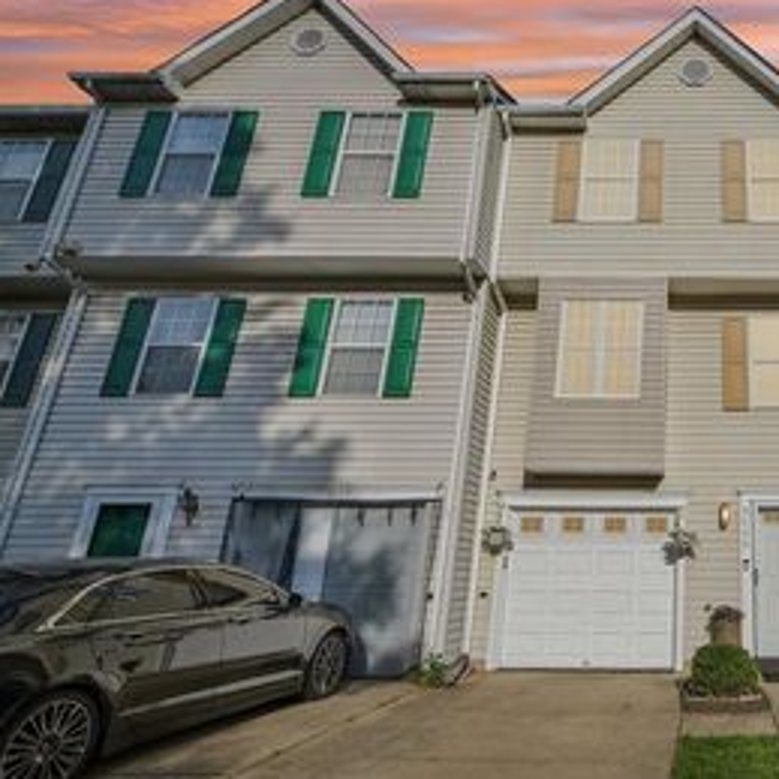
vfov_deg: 67.2
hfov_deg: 58.1
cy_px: 377
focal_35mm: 23
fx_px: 586
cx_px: 695
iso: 100
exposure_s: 1/500
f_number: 8
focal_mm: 14
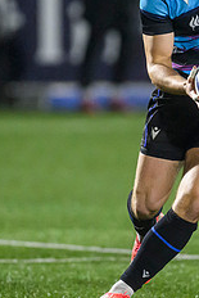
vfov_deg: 1.5
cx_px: 220
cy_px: 105
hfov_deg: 1.0
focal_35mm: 1362
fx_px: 11276
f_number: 3.2
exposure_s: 1/2500
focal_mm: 400
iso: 6400
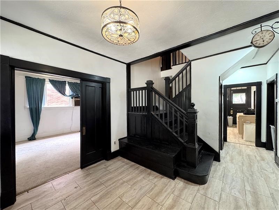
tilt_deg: -1.4
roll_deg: +0.8
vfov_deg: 85.7
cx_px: 140
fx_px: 113
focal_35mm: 14
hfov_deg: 102.1
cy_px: 105
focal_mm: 2.22
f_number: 2.2
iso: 250
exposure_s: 1/60
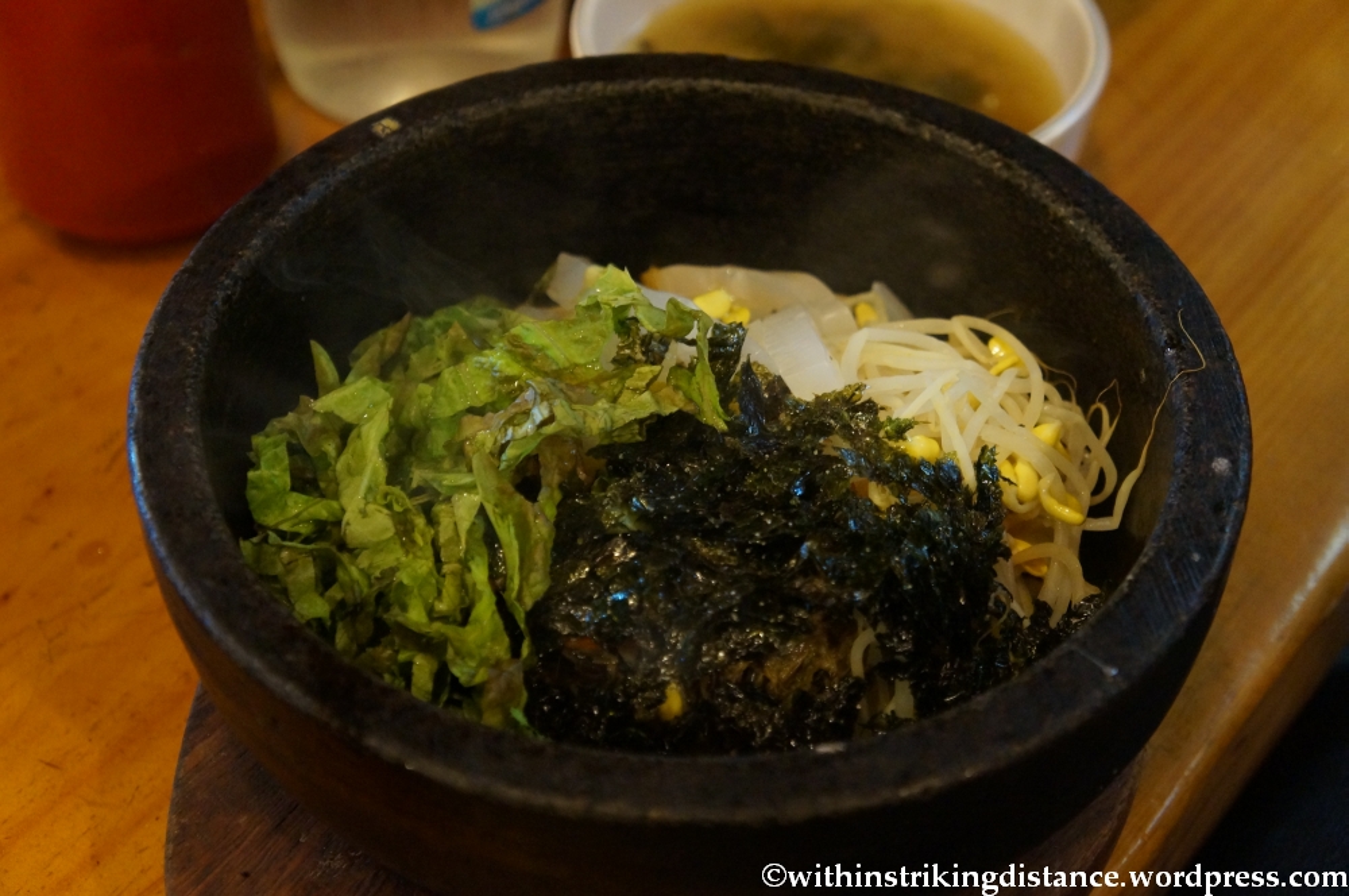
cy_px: 448
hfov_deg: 40.0
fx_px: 1852
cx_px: 674
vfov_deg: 27.2
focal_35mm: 50
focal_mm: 33
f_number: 4.5
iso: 3200
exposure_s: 1/40
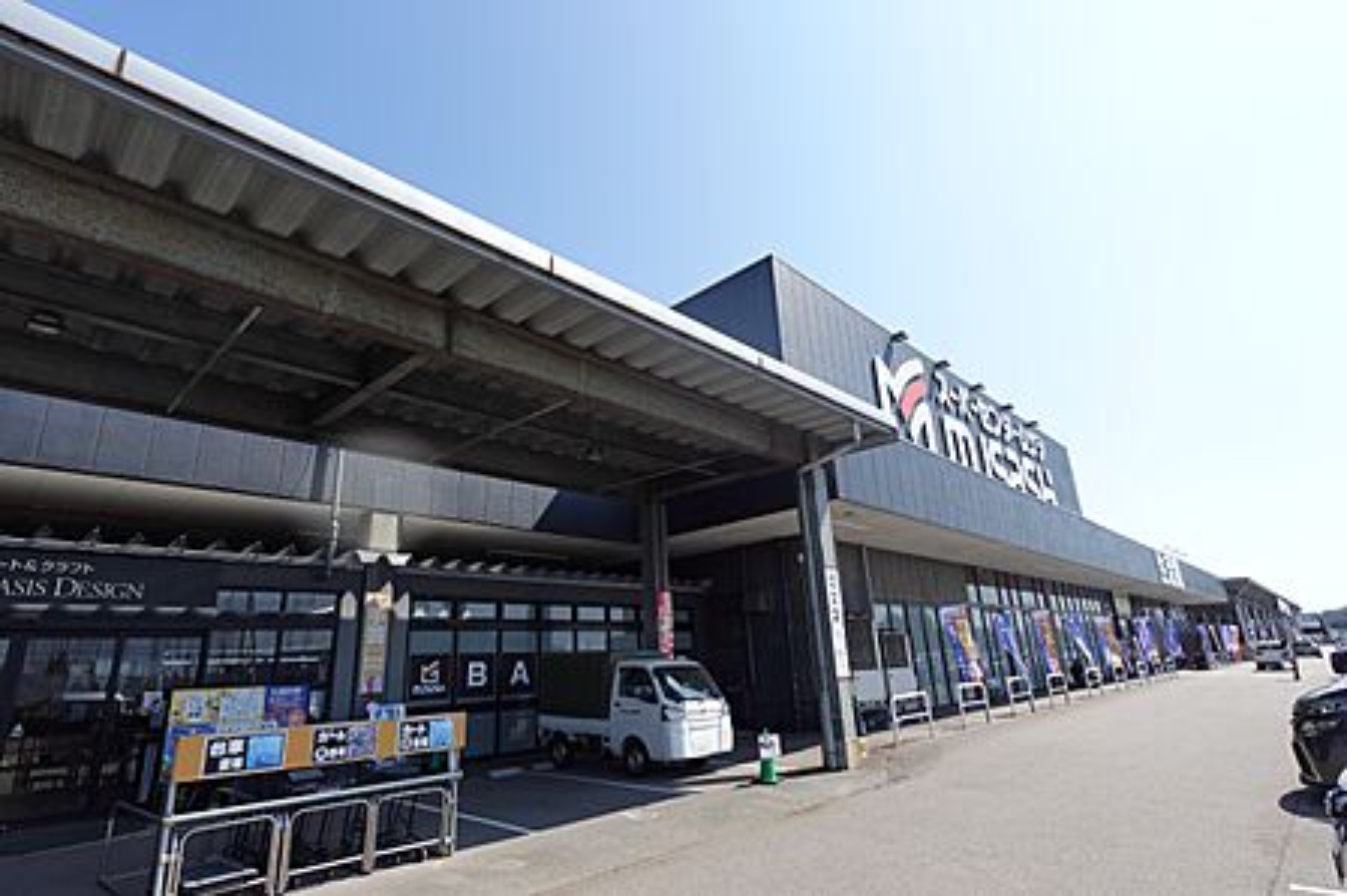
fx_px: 673
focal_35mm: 18
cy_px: 448
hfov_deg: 90.0
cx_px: 674
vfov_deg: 67.3
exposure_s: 1/800
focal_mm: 6.9
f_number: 4
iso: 125
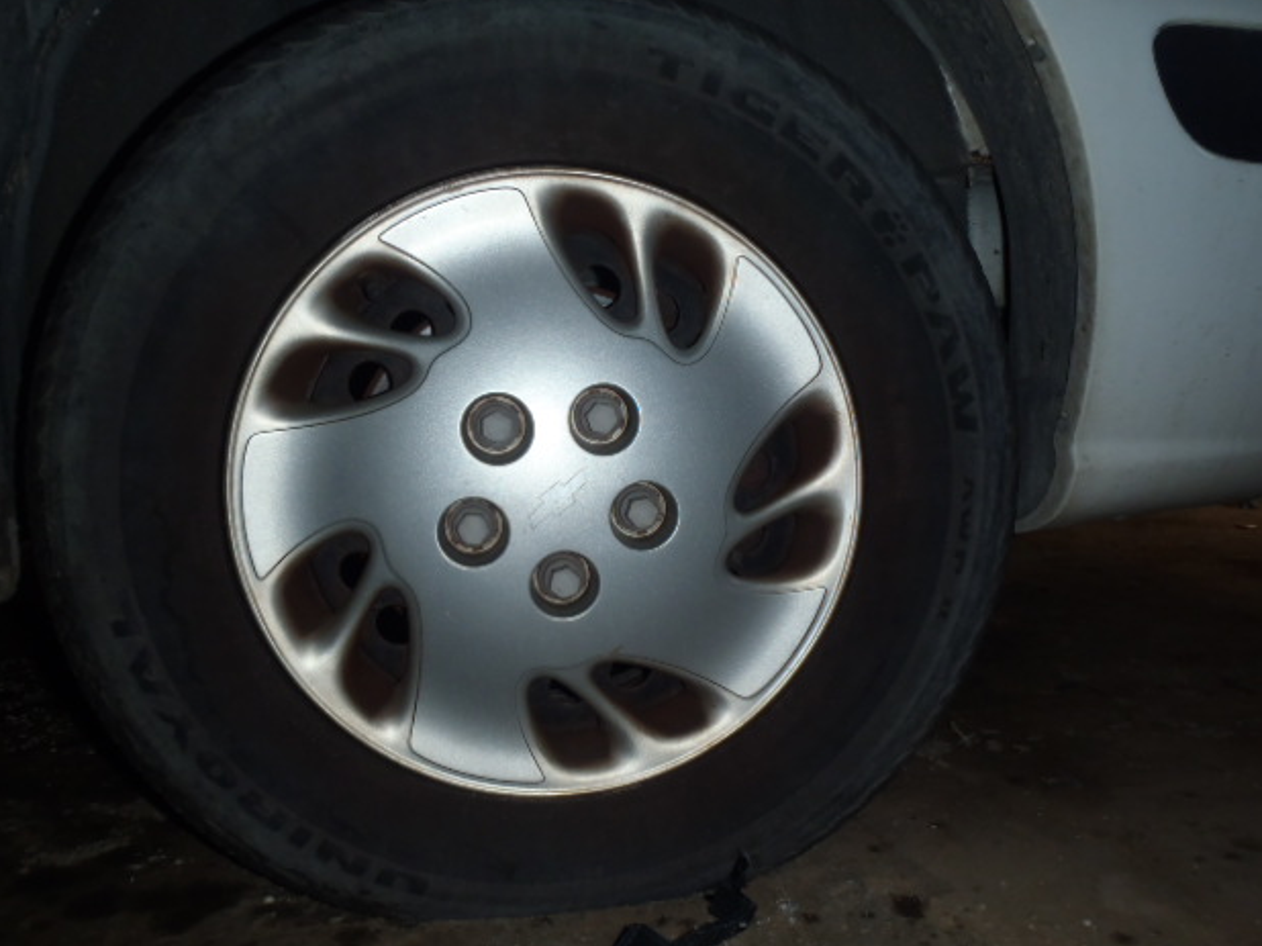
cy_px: 476
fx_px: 1057
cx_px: 613
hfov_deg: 61.7
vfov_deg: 48.2
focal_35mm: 29
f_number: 3.9
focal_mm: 5
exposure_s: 1/30
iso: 100
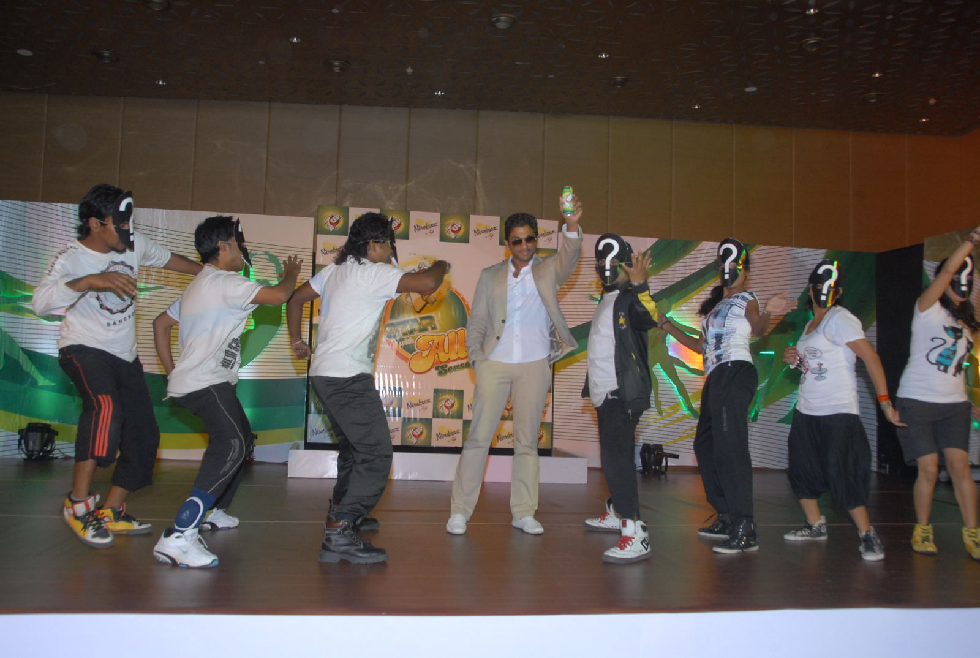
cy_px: 329
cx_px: 490
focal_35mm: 30
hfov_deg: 61.8
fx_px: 818
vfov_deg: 43.8
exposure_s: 1/100
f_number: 5.6
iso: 500
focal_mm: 20
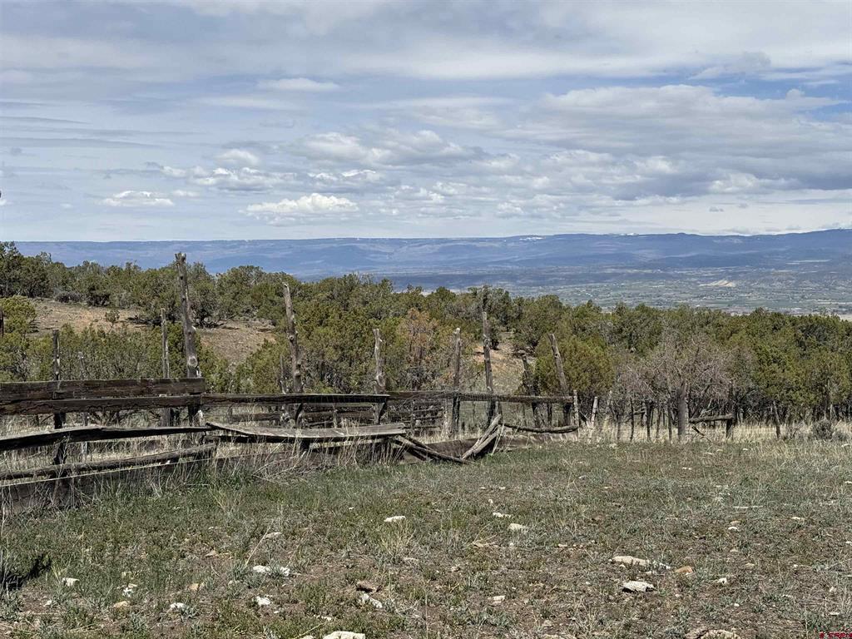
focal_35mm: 48
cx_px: 426
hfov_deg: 39.7
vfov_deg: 30.3
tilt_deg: -1.4
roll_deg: -0.9
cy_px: 320
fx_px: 1181
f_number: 1.78
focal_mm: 6.76
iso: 80
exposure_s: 1/8772
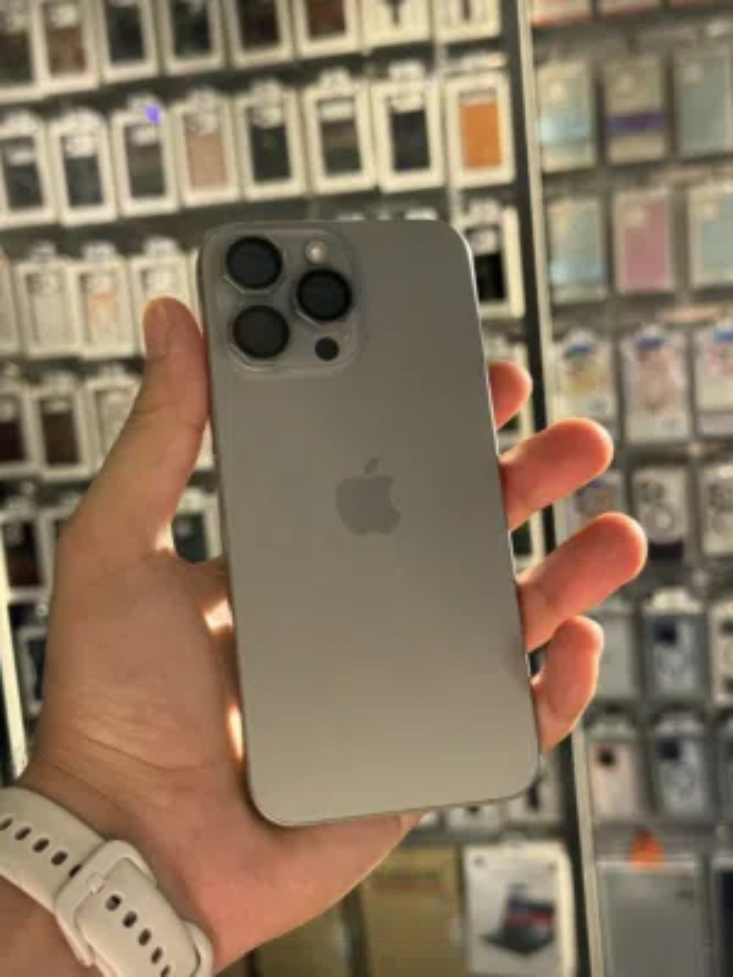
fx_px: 1355
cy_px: 488
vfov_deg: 39.7
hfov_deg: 30.3
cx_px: 366
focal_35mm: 48
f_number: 1.78
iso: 64
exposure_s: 1/900
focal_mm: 6.76
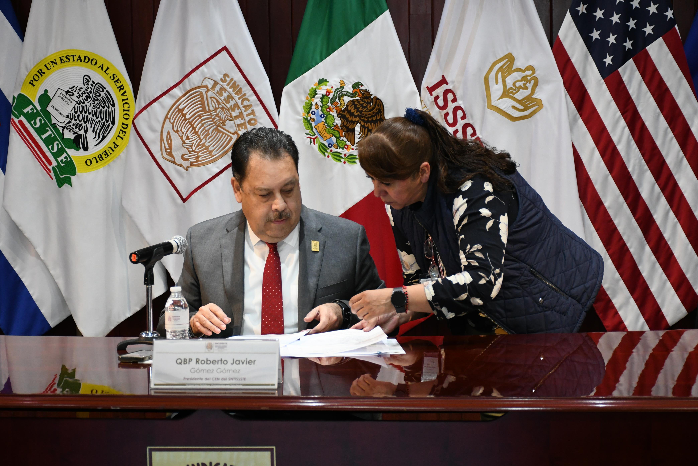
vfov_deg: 17.5
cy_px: 233
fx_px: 1512
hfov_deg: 26.0
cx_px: 349
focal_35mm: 78
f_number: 4.8
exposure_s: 1/100
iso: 2000
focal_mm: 52
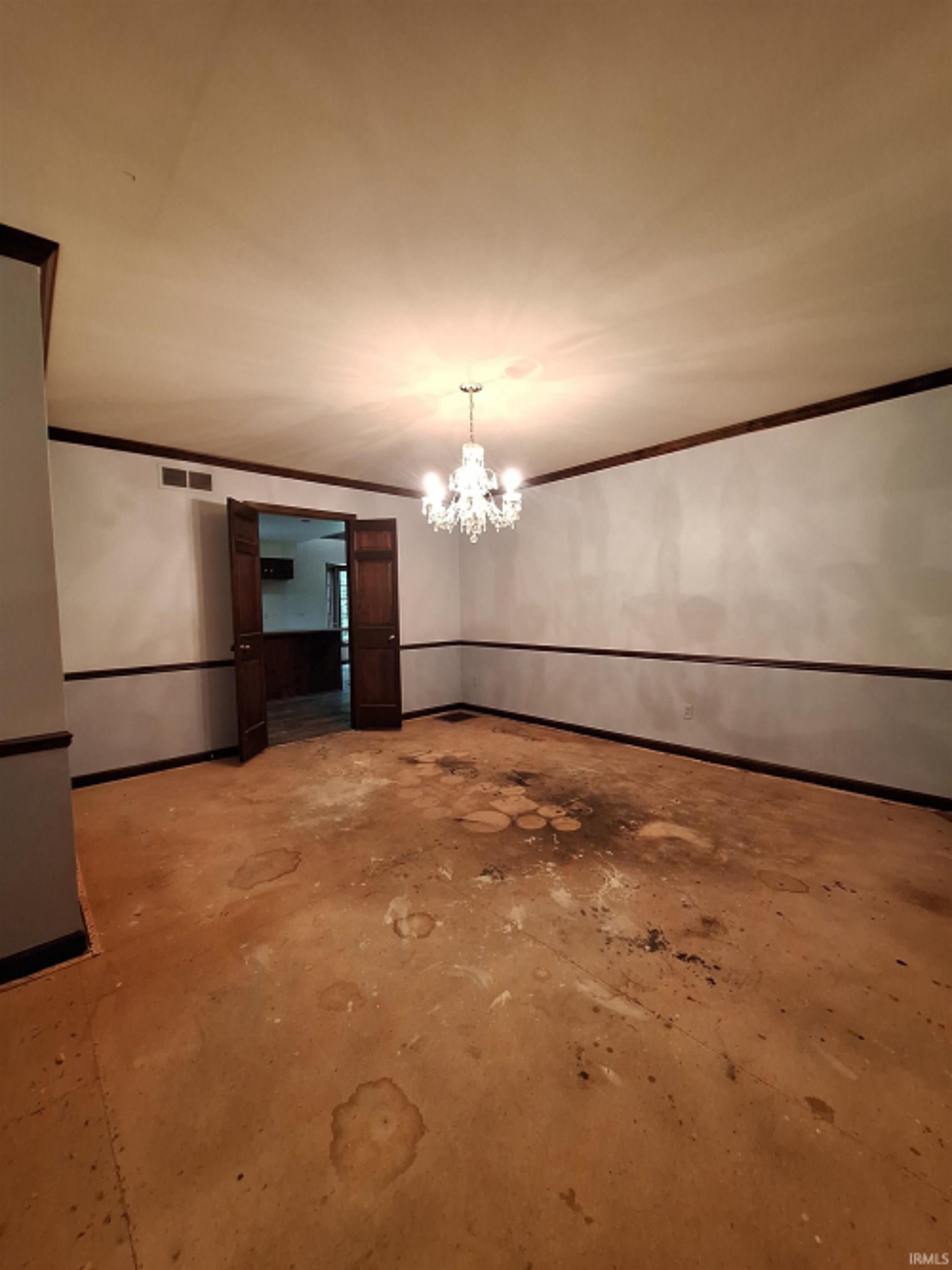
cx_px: 476
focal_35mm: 13
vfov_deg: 106.2
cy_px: 635
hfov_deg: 89.9
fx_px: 477
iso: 200
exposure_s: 1/24
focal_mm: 1.74
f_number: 2.2
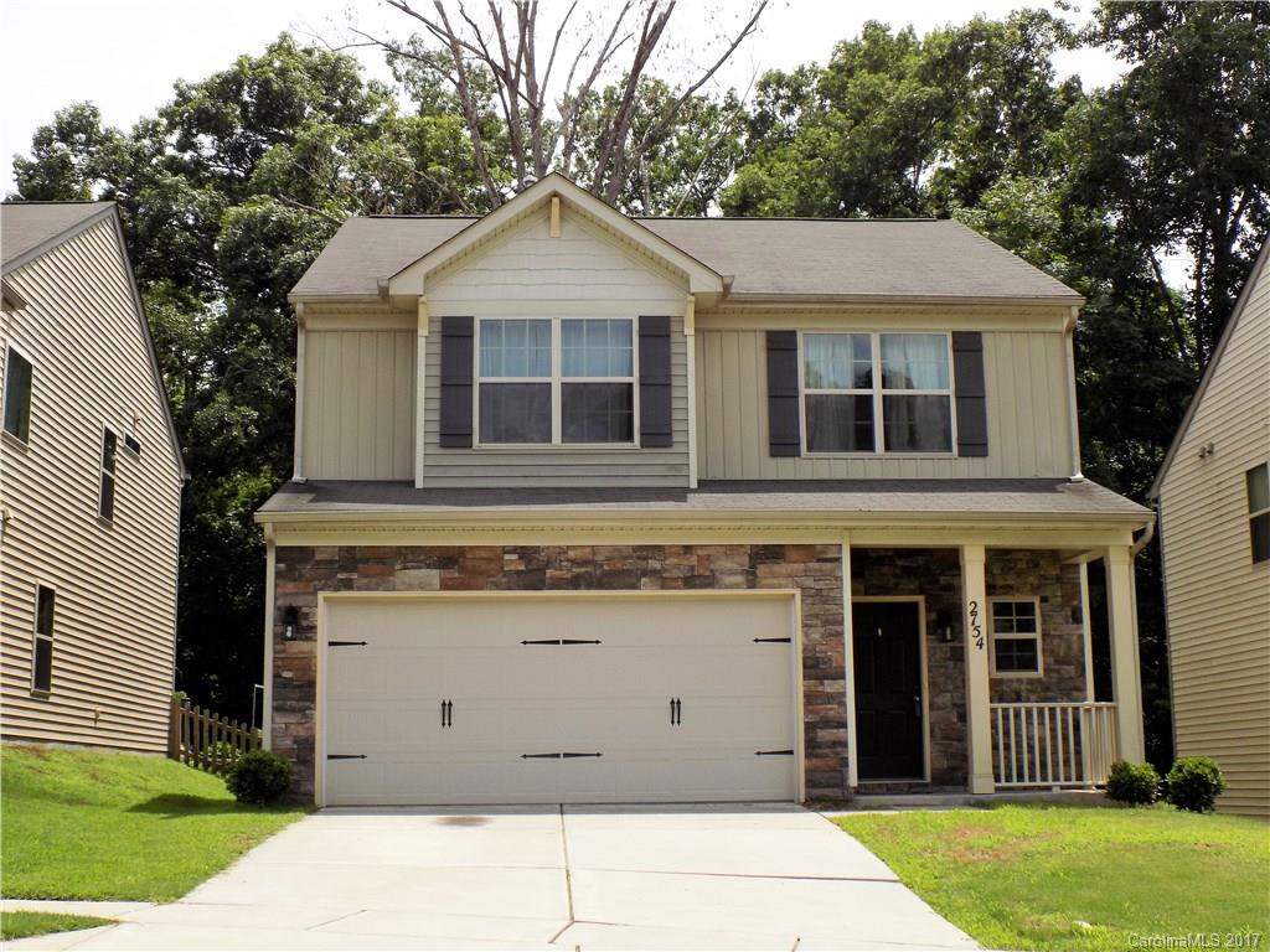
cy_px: 476
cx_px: 635
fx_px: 1688
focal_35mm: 46
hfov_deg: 41.2
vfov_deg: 31.5
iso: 80
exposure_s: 1/800
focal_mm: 8.1
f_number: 3.7
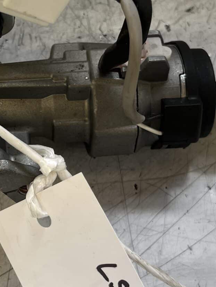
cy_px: 144
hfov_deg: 18.3
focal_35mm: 80
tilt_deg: -63.5
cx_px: 42
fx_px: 666
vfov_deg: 24.4
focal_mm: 5.1
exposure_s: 1/100
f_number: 1.6
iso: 50
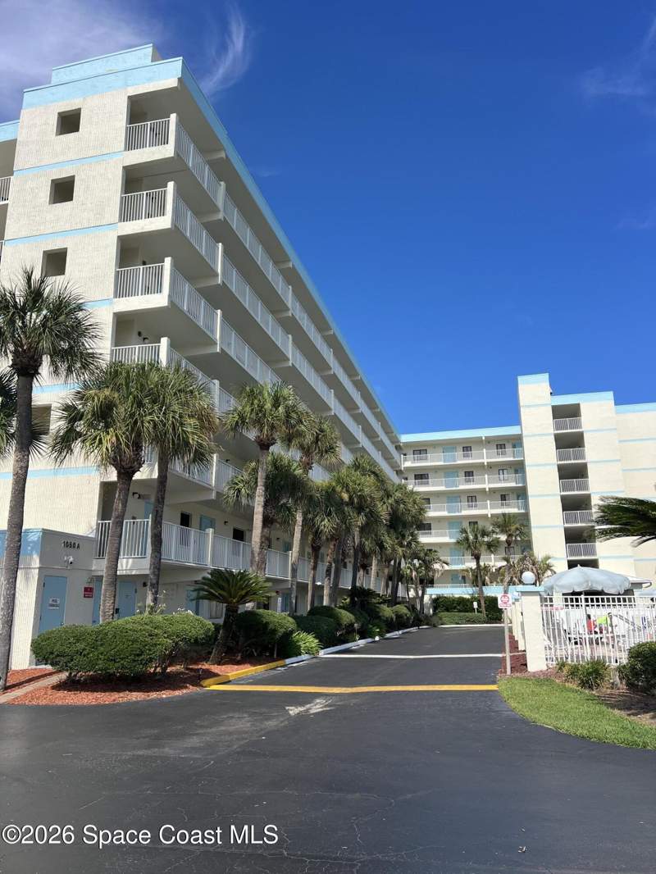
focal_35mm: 26
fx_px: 657
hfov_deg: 53.1
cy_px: 437
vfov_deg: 67.3
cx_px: 328
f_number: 1.5
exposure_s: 1/3257
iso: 50
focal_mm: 5.7
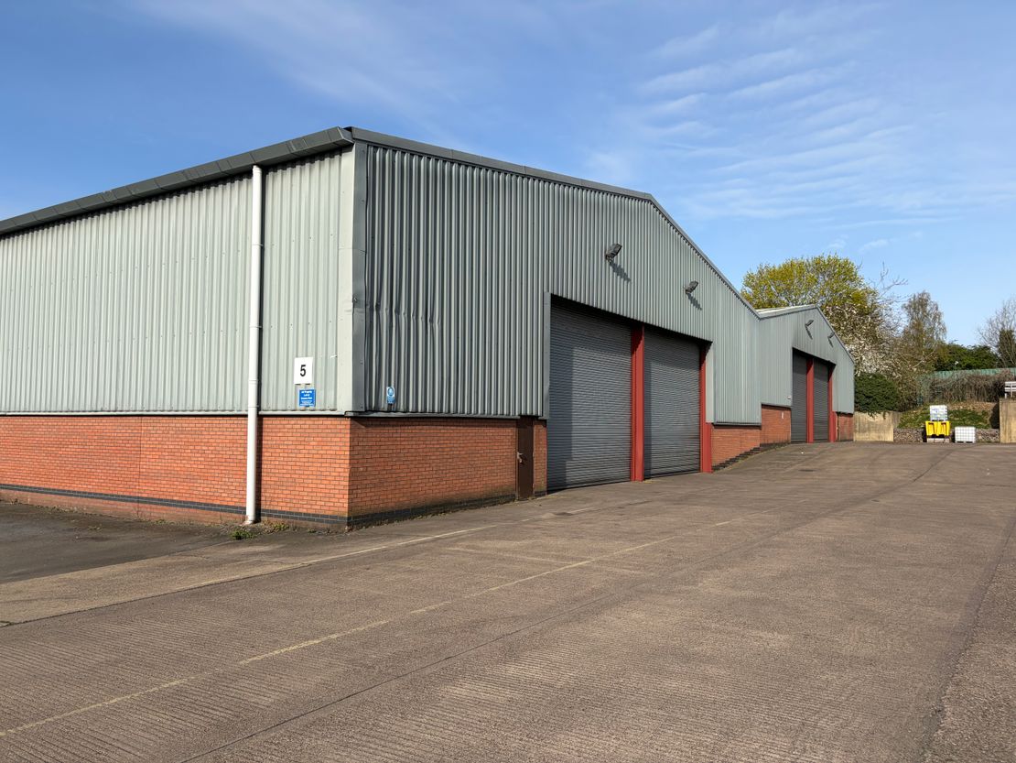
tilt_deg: +1.2
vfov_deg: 53.1
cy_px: 382
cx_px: 508
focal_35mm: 26
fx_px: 763
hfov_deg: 67.3
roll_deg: +1.3
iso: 50
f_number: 1.6
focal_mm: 5.96
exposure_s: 1/3623
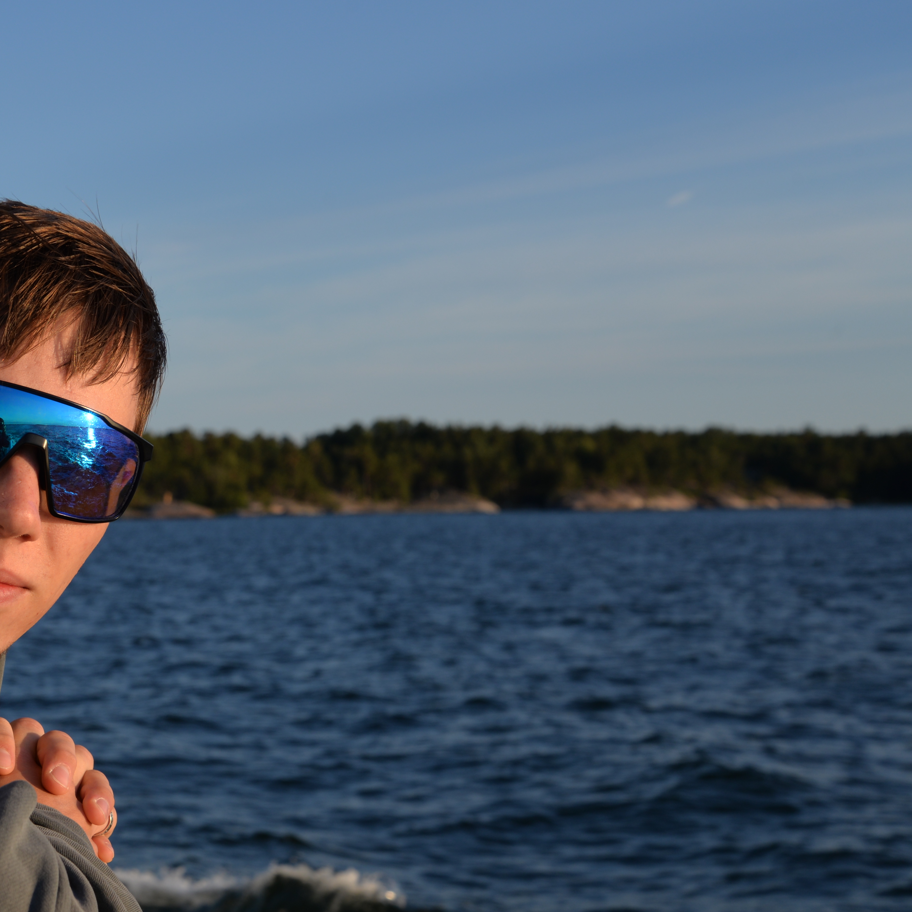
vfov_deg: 20.9
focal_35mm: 83
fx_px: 2474
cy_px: 527
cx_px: 57
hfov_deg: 20.4
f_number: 8
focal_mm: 50
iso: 180
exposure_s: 1/250
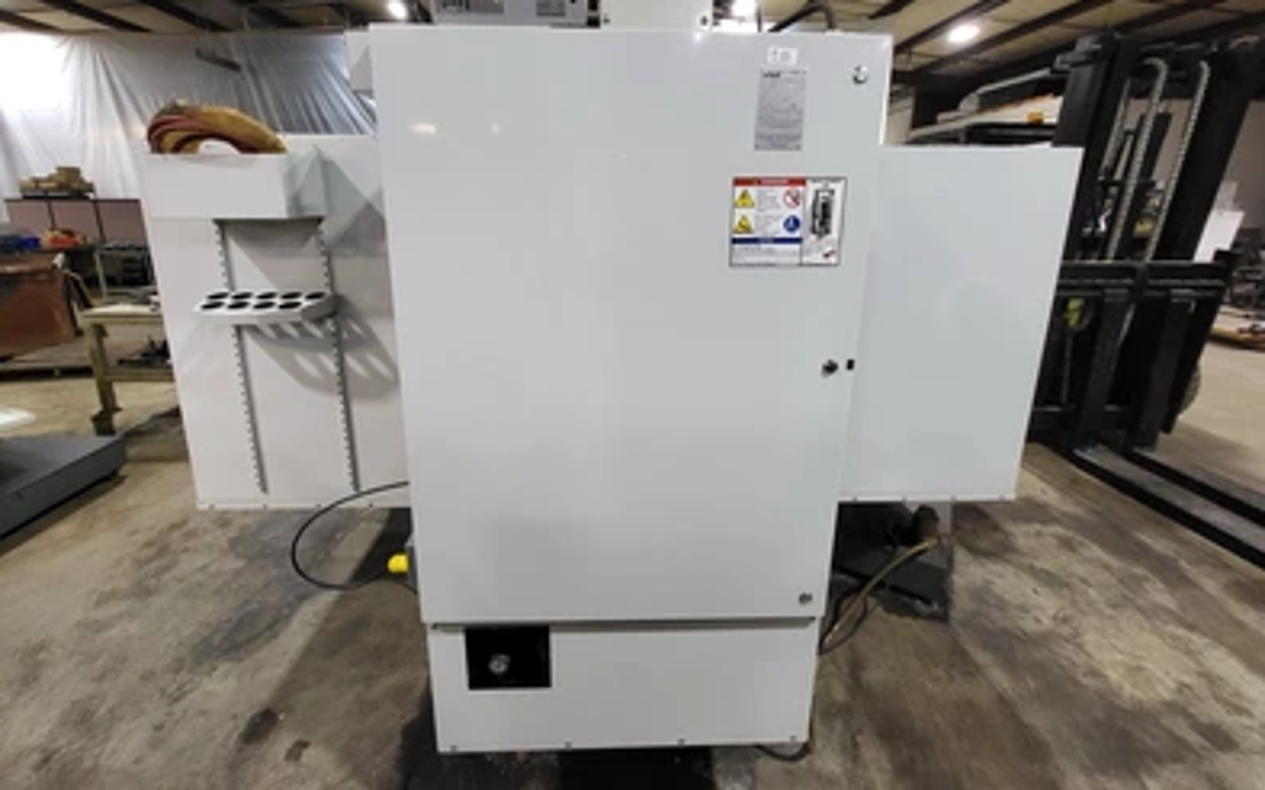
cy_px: 321
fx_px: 483
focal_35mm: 14
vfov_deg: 77.8
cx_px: 626
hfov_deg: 105.3
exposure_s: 1/60
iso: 400
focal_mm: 1.74
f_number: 2.2
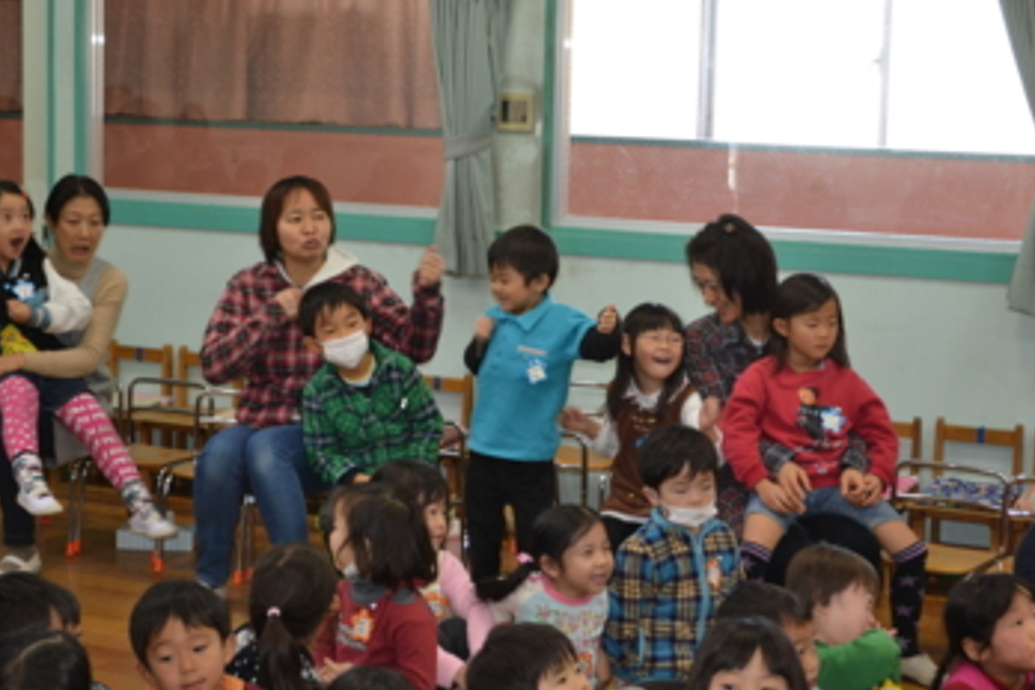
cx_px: 544
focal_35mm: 69
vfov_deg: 19.7
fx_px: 1984
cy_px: 308
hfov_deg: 29.2
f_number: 5.3
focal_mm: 40
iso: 1000
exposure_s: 1/60
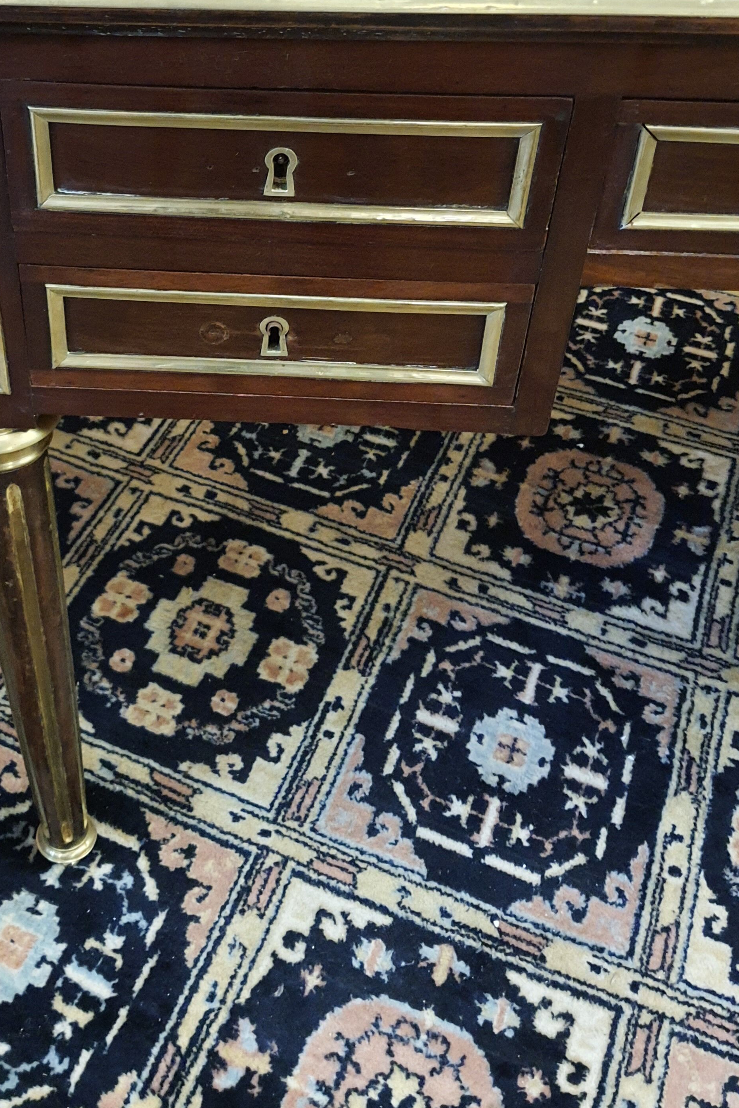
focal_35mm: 39
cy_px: 327
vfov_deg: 48.3
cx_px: 214
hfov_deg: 33.7
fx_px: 1201
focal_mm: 4.32
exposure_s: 1/25
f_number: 1.7
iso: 500
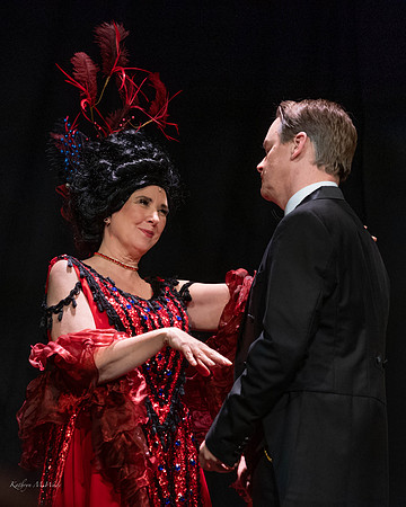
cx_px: 193
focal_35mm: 169
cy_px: 253
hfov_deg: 9.1
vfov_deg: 11.4
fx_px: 2537
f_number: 6.3
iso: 2500
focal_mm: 120
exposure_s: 1/200
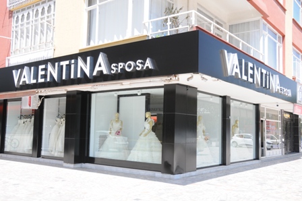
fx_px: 302
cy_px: 100
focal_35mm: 36
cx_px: 151
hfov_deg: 53.2
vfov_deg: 36.8
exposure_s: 1/200
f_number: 7.1
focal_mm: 24
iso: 200
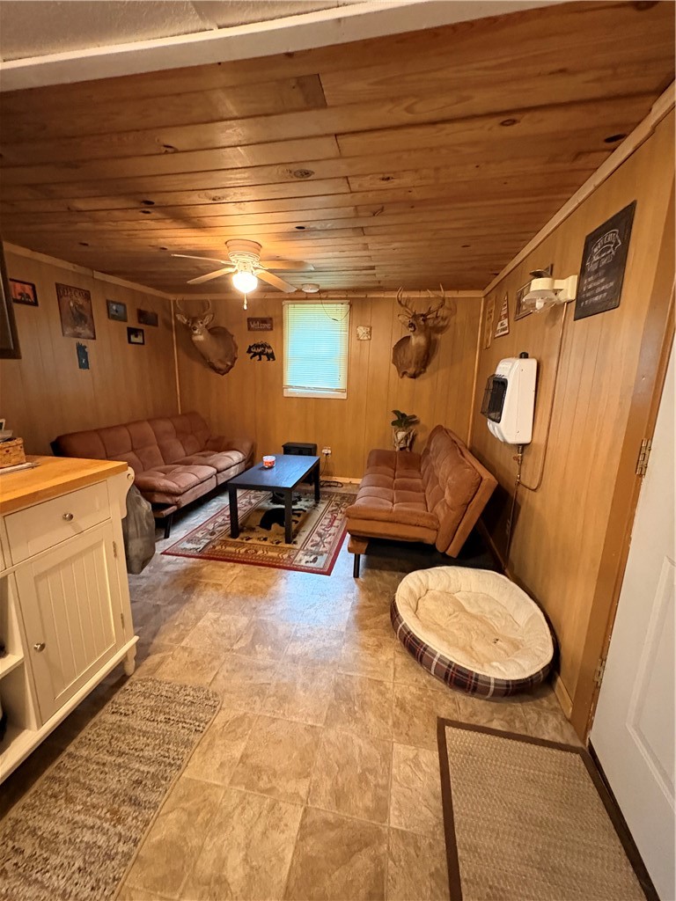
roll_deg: -2.0
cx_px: 338
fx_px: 365
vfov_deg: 102.1
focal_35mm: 14
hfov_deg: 85.7
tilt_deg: -12.1
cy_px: 450
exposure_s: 1/40
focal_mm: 2.22
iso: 1000
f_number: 2.2
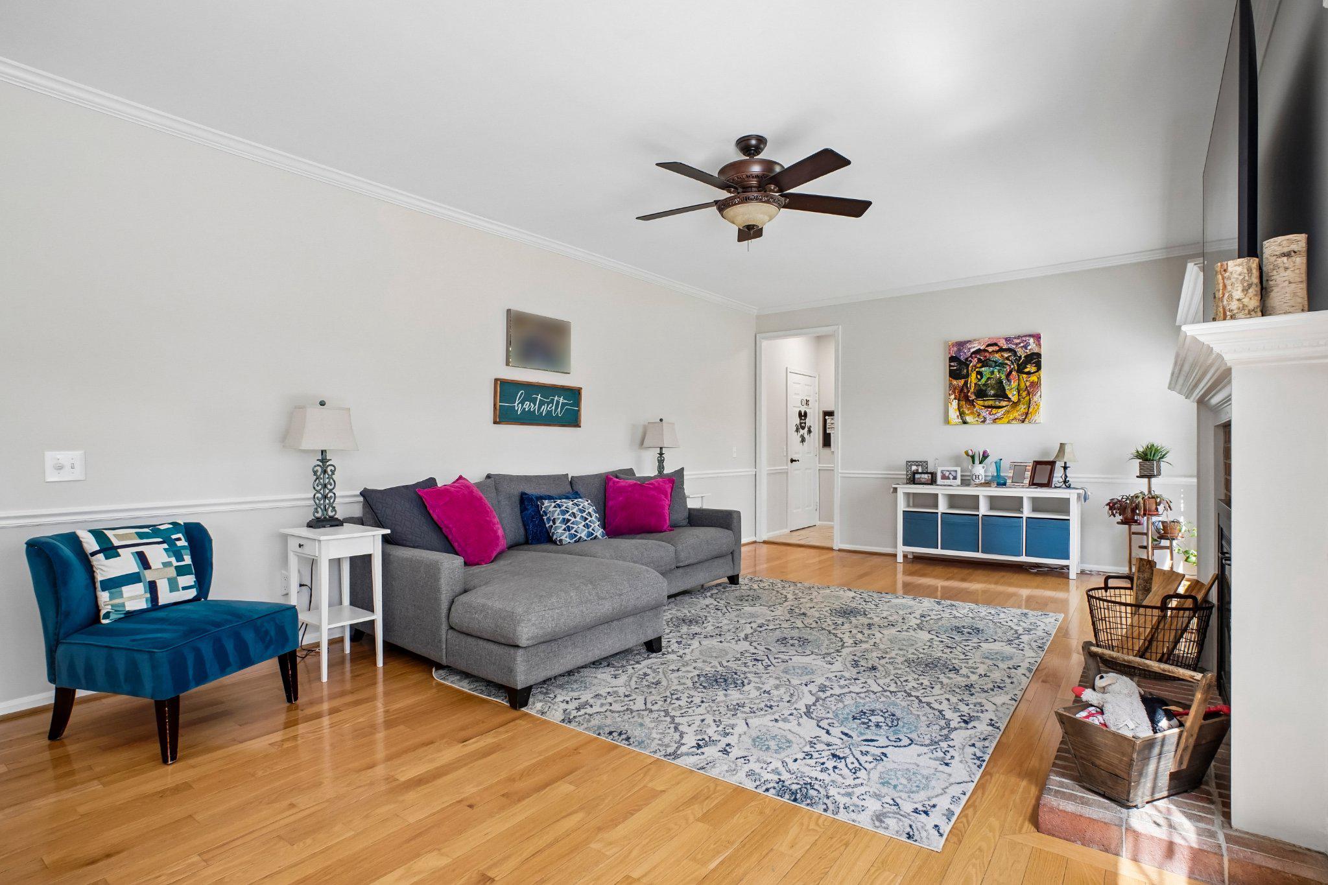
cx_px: 664
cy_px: 442
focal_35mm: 16
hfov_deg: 95.0
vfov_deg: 72.0
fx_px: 609
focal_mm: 11
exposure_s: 1/30
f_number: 8
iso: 500
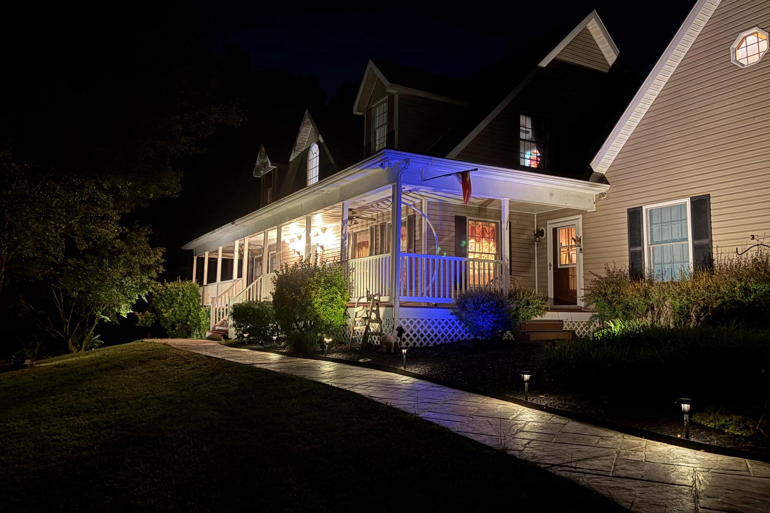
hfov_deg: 65.5
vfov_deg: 46.4
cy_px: 250
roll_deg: -0.6
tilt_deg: +8.0
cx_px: 381
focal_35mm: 28
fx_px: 599
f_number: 1.6
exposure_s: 1/7
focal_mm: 5.96
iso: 640
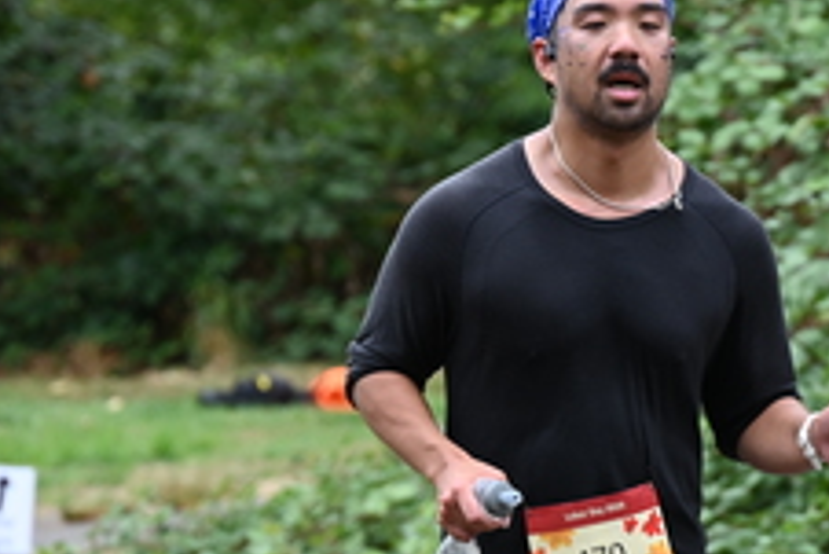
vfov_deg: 2.8
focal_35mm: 486
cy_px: 405
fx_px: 11198
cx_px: 576
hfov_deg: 4.2
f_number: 6.3
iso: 400
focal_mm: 200
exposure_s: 1/250
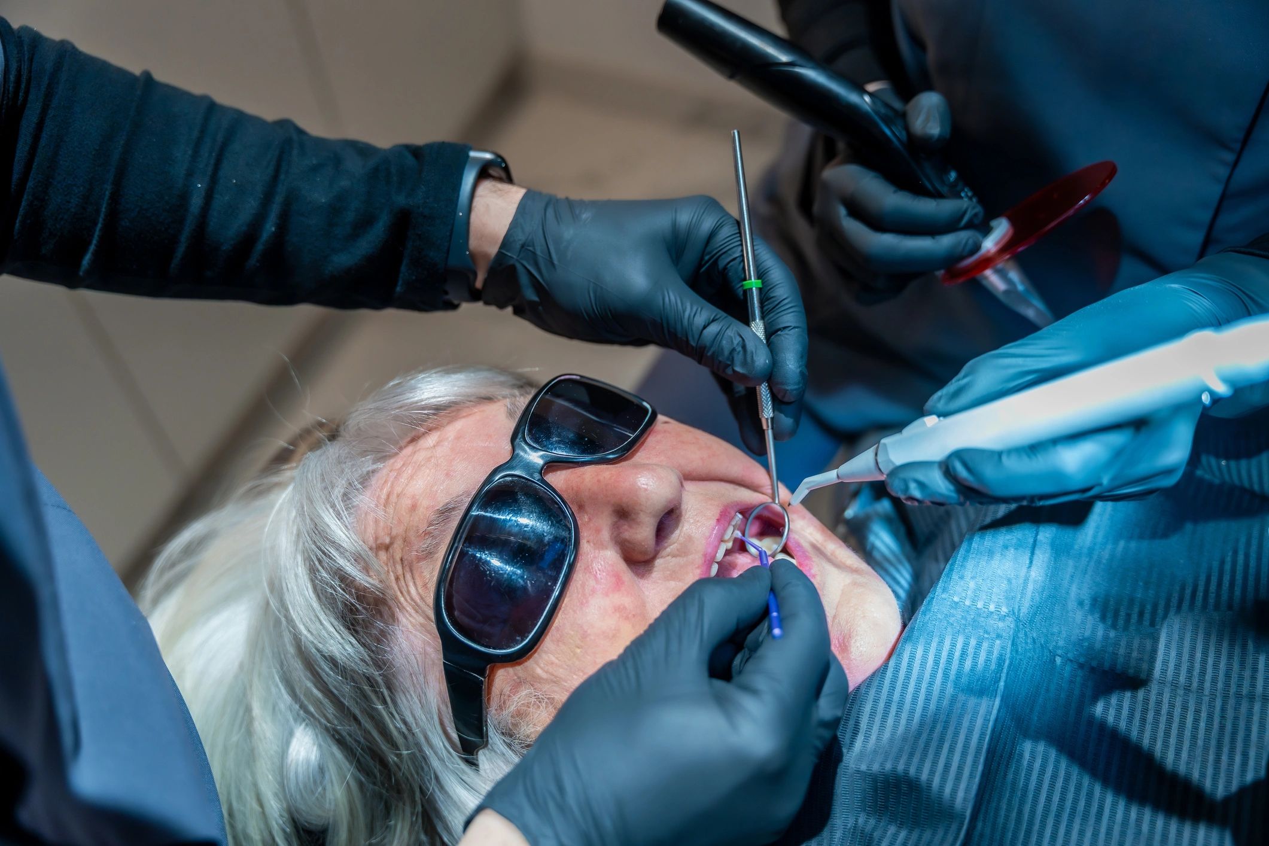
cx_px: 634
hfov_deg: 52.3
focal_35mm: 37
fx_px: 1294
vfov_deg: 36.2
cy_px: 423
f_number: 2.8
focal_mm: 36.7
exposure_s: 1/500
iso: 1000
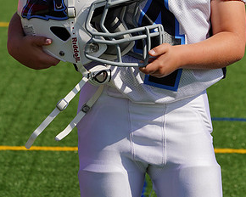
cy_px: -33
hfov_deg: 4.2
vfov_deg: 3.4
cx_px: 122
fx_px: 3327
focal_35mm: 457
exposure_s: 1/250
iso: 100
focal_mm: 244
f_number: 14
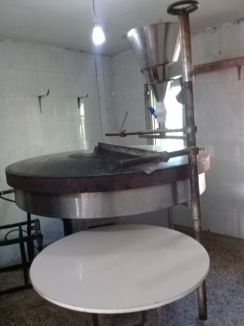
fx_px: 291
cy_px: 163
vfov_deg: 58.4
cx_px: 122
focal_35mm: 31
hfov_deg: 45.4
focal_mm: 3.3
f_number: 2.2
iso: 200
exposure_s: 1/24
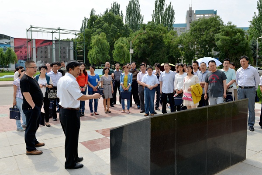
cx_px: 131
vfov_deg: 47.9
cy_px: 88
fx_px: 196
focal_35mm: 27
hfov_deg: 67.4
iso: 100
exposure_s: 1/250
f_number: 8
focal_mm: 27
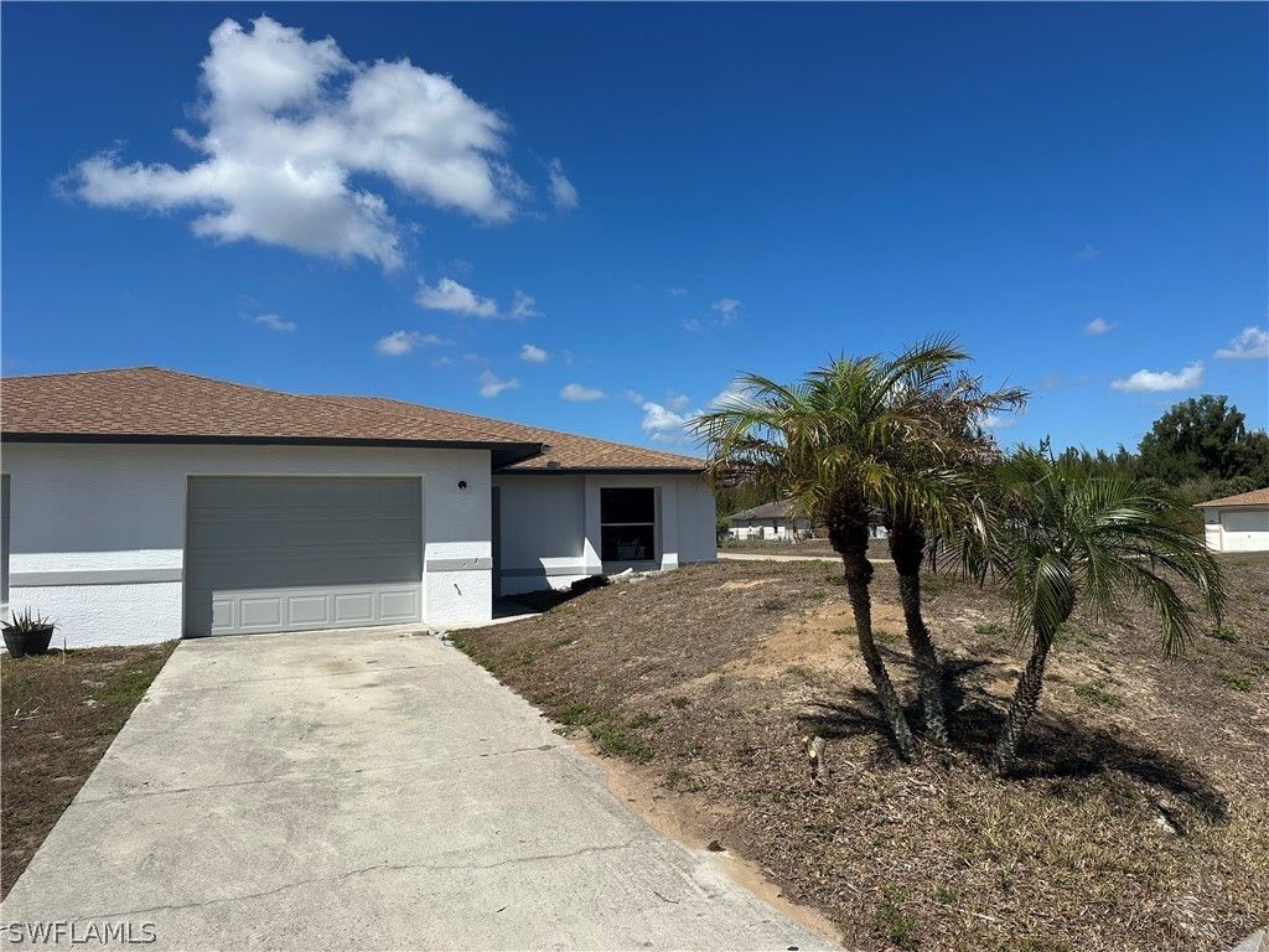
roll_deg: +0.9
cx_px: 634
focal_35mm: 24
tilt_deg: +3.7
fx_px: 880
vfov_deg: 56.8
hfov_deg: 71.6
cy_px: 476
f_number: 1.78
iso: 80
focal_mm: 6.86
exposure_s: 1/7576
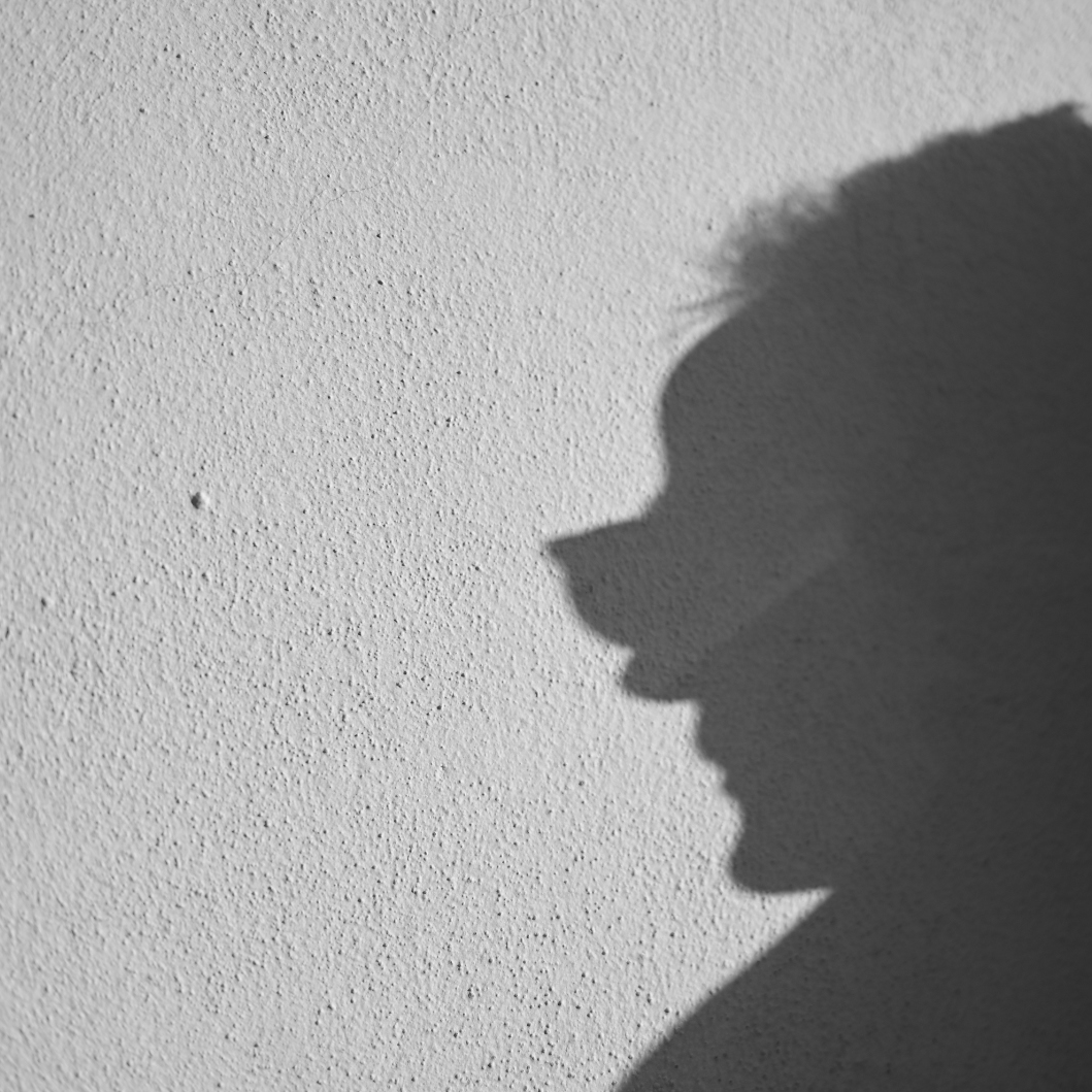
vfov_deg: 32.8
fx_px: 1856
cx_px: 694
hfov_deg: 32.6
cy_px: 542
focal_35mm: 52
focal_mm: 40
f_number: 2
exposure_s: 1/8000
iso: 180
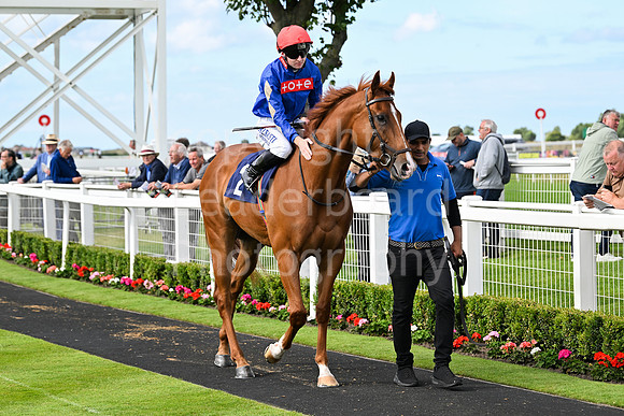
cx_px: 312
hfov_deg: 17.1
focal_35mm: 120
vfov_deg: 11.4
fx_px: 2080
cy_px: 208
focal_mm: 120
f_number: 5.6
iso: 500
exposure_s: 1/1250
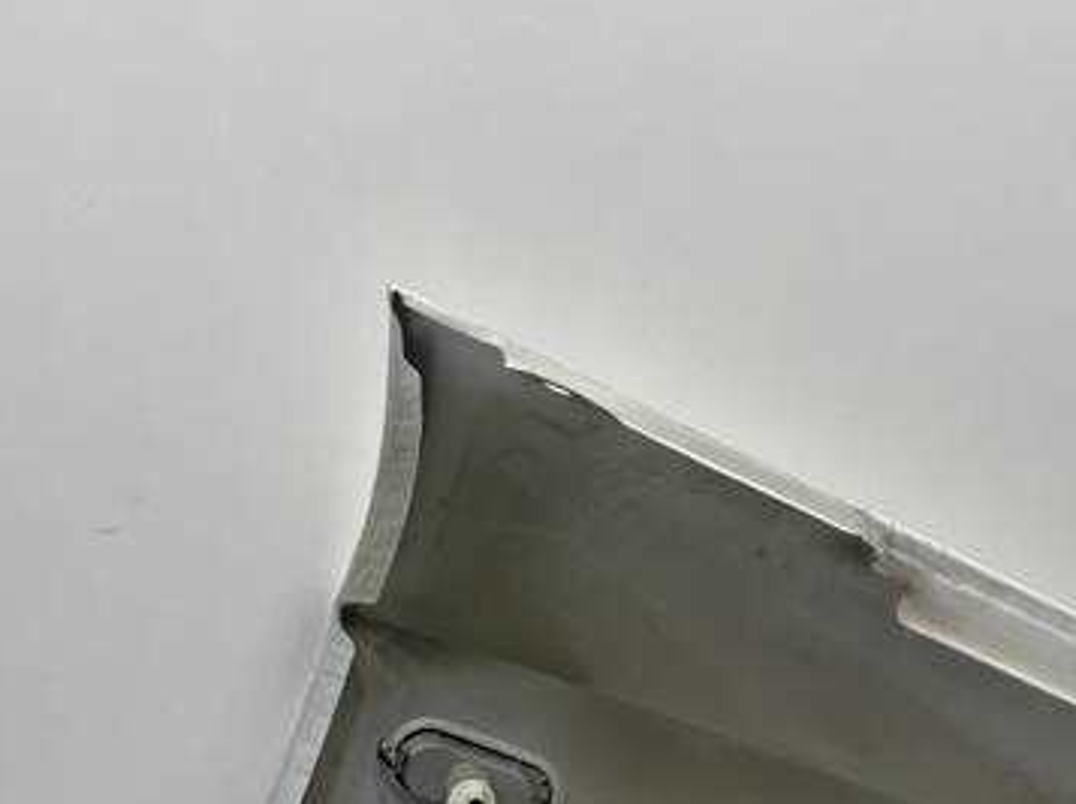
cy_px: 388
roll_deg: +3.3
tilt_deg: -12.1
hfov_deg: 52.3
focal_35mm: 35
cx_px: 425
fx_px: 1087
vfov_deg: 40.6
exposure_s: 1/100
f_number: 1.6
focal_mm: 4.2
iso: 100
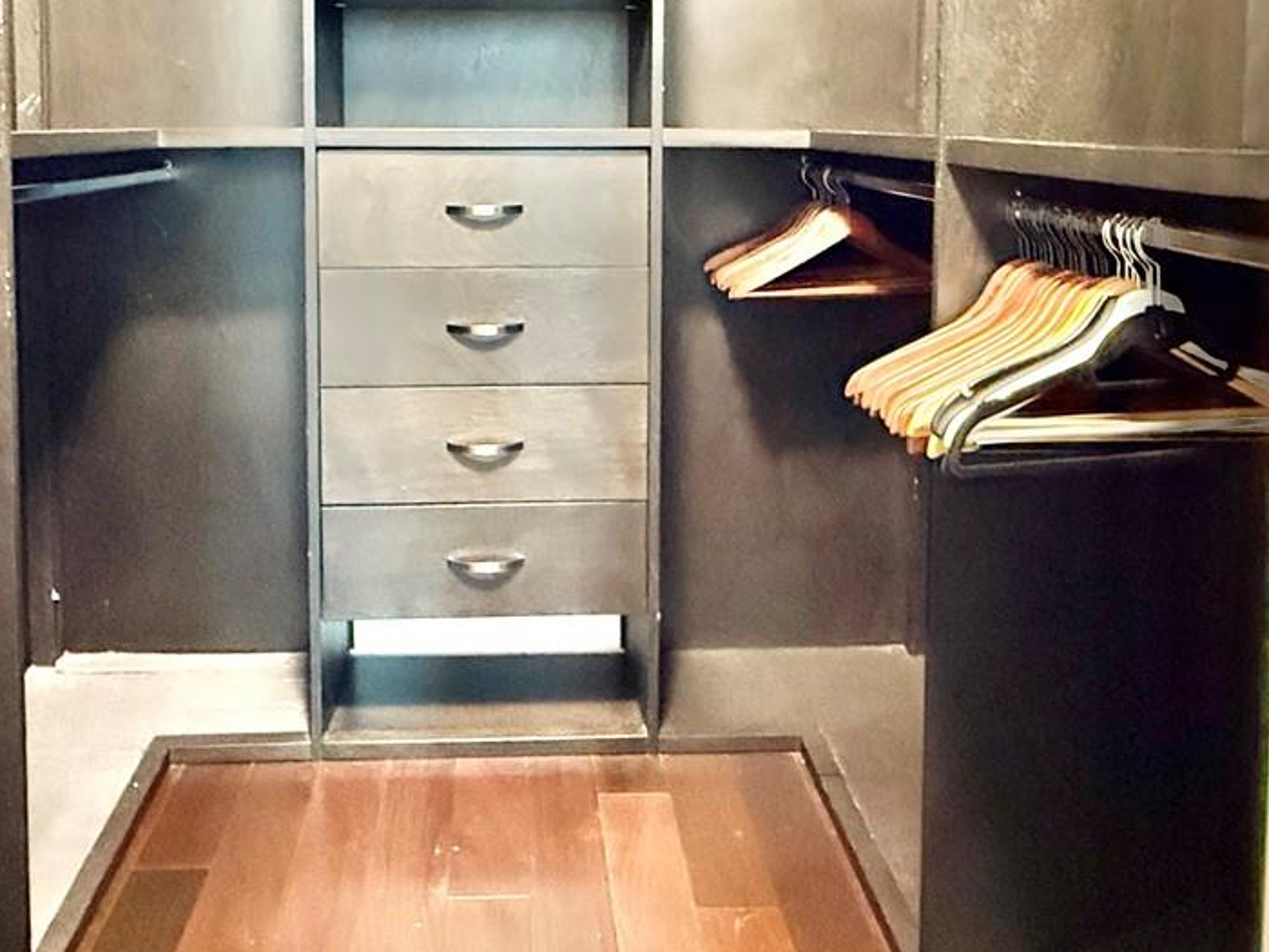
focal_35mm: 32
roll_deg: +0.0
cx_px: 558
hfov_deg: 56.7
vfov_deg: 42.2
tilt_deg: -2.9
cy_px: 190
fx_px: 1173
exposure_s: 1/30
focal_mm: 2.22
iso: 1250
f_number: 2.2
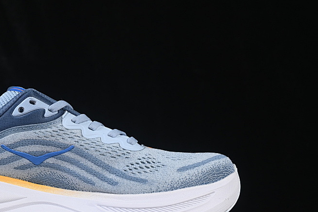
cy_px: 135
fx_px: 1086
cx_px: 69
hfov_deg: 16.5
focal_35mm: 123
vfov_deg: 11.1
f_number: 8
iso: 160
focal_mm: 50
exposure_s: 1/80
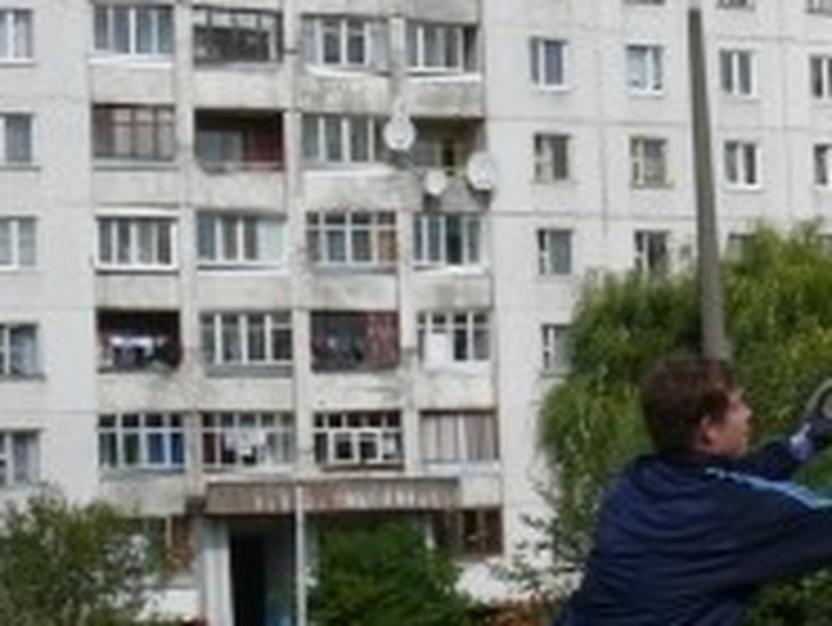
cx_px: 958
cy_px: 212
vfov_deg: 10.7
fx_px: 3343
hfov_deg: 13.8
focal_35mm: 139
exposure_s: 1/500
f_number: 8
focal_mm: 8.7
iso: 100
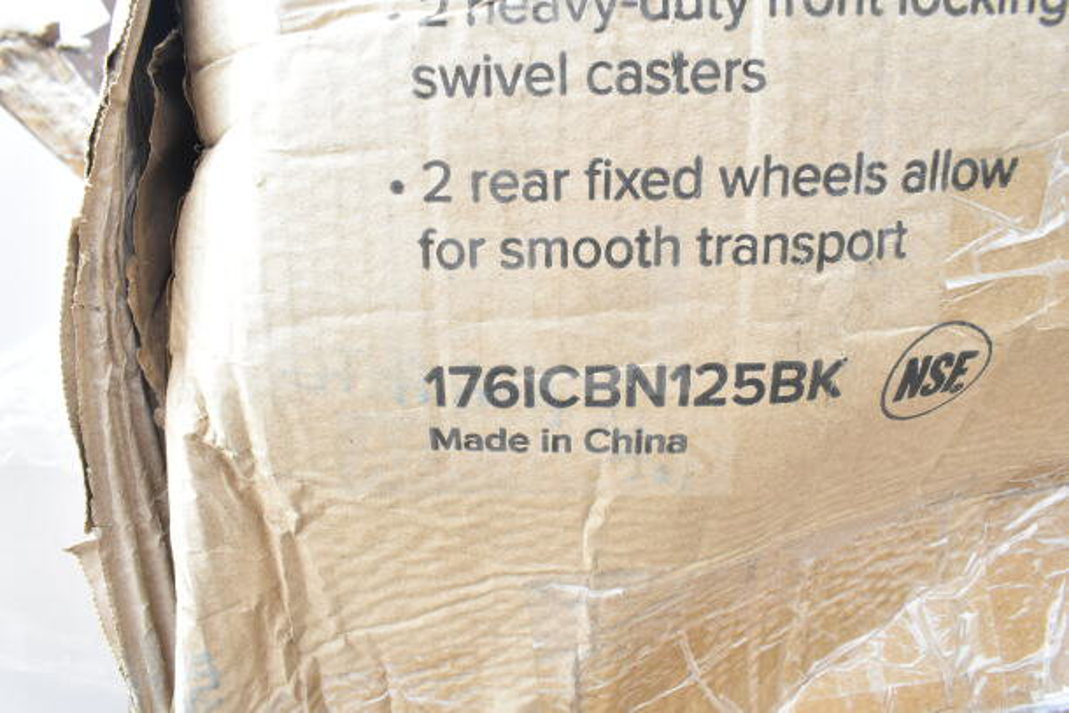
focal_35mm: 27
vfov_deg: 48.0
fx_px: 802
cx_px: 534
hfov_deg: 67.4
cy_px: 356
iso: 1600
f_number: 10
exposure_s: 1/400
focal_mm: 18
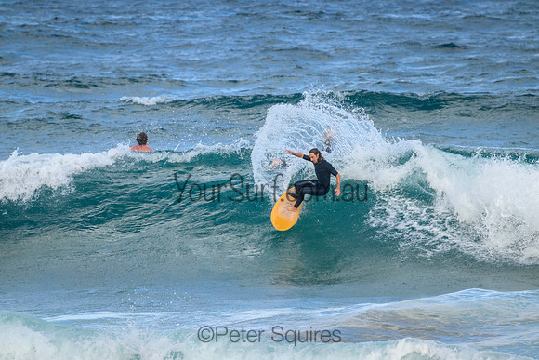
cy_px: 180
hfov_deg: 2.6
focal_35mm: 800
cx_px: 270
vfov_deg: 1.7
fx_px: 11980
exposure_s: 1/1600
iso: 2200
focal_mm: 800
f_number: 11
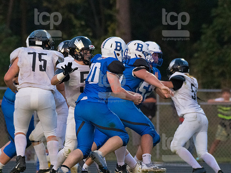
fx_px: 3270
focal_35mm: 490
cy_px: 86
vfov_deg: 3.0
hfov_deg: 4.0
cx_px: 112
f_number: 5.6
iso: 6400
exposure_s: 1/1600
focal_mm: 300
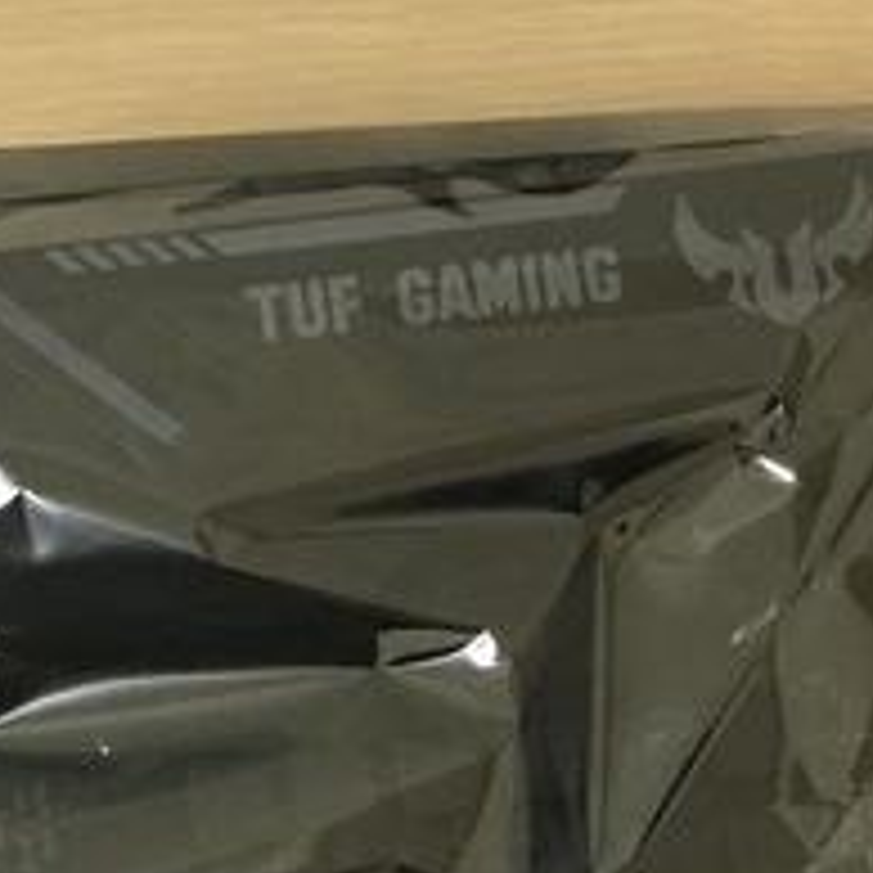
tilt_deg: -80.3
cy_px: 1490
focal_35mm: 135
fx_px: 3852
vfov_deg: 12.0
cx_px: 45
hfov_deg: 12.8
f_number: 2.2
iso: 125
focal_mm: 4.15
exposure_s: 1/30
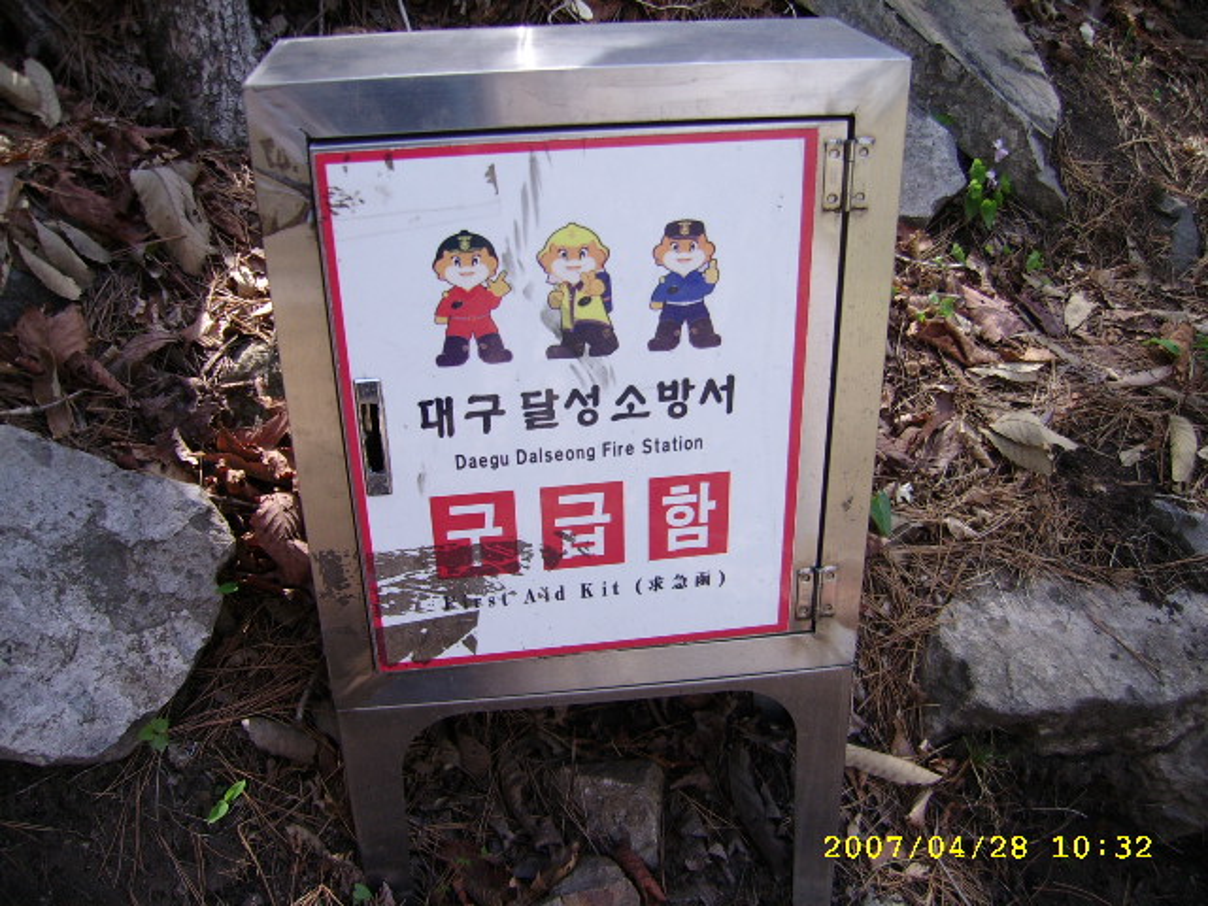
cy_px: 453
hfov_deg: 52.6
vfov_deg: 40.7
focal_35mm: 35
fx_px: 1221
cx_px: 604
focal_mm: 5.95
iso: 100
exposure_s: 1/229
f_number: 2.8
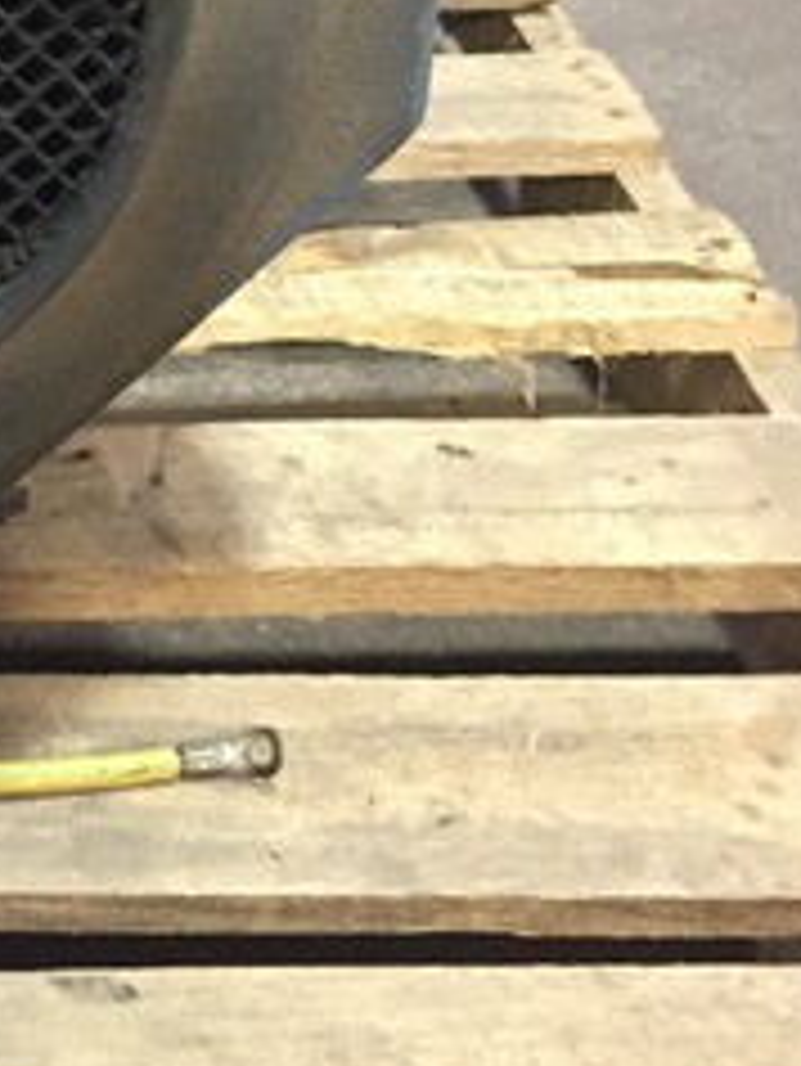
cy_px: 121
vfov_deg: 19.7
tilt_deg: -26.0
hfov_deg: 14.3
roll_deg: -0.2
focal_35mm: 98
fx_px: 3021
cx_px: -342
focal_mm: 4.15
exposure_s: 1/15
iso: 320
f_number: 2.2
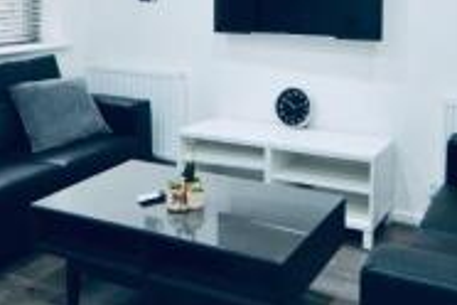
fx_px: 537
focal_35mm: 42
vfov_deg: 29.9
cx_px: 305
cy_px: 11
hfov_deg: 45.4
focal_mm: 11
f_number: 4.2
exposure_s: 1/60
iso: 500
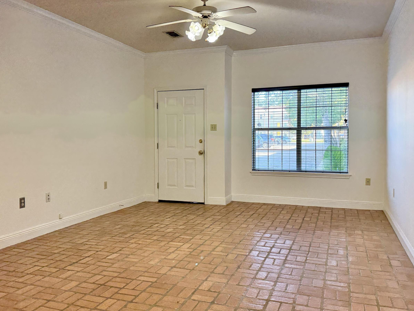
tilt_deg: -1.8
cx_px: 197
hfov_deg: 58.3
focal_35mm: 31
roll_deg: +0.0
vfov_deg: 45.4
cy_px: 144
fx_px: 371
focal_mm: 6.76
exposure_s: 1/120
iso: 250
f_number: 1.78
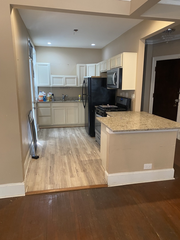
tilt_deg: -12.8
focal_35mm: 26
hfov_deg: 53.1
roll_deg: +0.8
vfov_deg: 67.3
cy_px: 120
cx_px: 90
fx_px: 180
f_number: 1.8
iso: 250
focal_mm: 4.25
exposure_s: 1/60
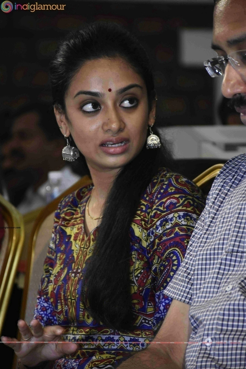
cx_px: 123
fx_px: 2152
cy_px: 184
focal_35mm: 210
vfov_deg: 9.8
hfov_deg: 6.5
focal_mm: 140
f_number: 5.6
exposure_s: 1/100
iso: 2500
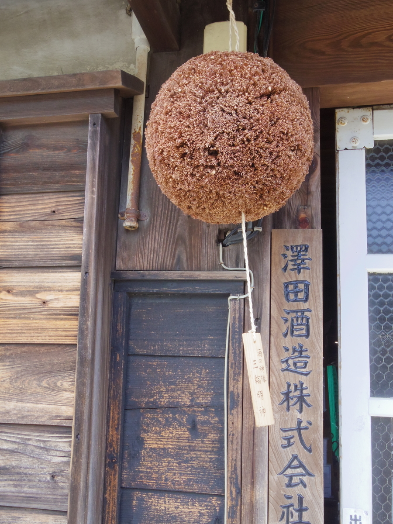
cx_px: 196
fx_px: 590
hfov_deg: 36.8
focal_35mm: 39
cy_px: 262
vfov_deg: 47.9
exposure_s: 1/60
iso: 400
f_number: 8
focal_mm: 8.5
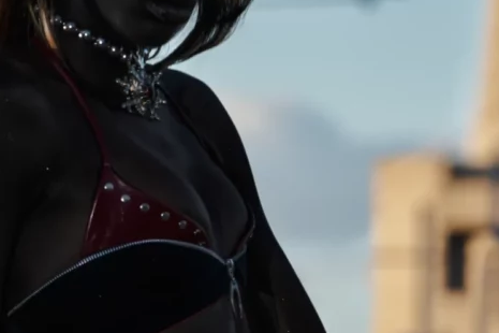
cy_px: 226
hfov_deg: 3.5
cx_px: 631
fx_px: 8150
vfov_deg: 2.3
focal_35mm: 588
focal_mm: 171
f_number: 5.6
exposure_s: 1/200
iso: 200
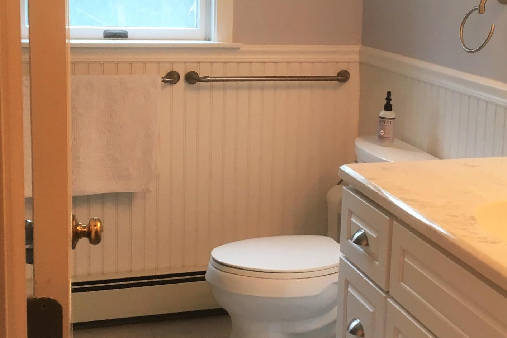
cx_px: 294
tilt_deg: -9.1
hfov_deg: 31.4
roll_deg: -1.3
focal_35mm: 64
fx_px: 901
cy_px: 121
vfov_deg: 21.2
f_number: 2.2
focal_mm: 4.15
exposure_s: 1/30
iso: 50
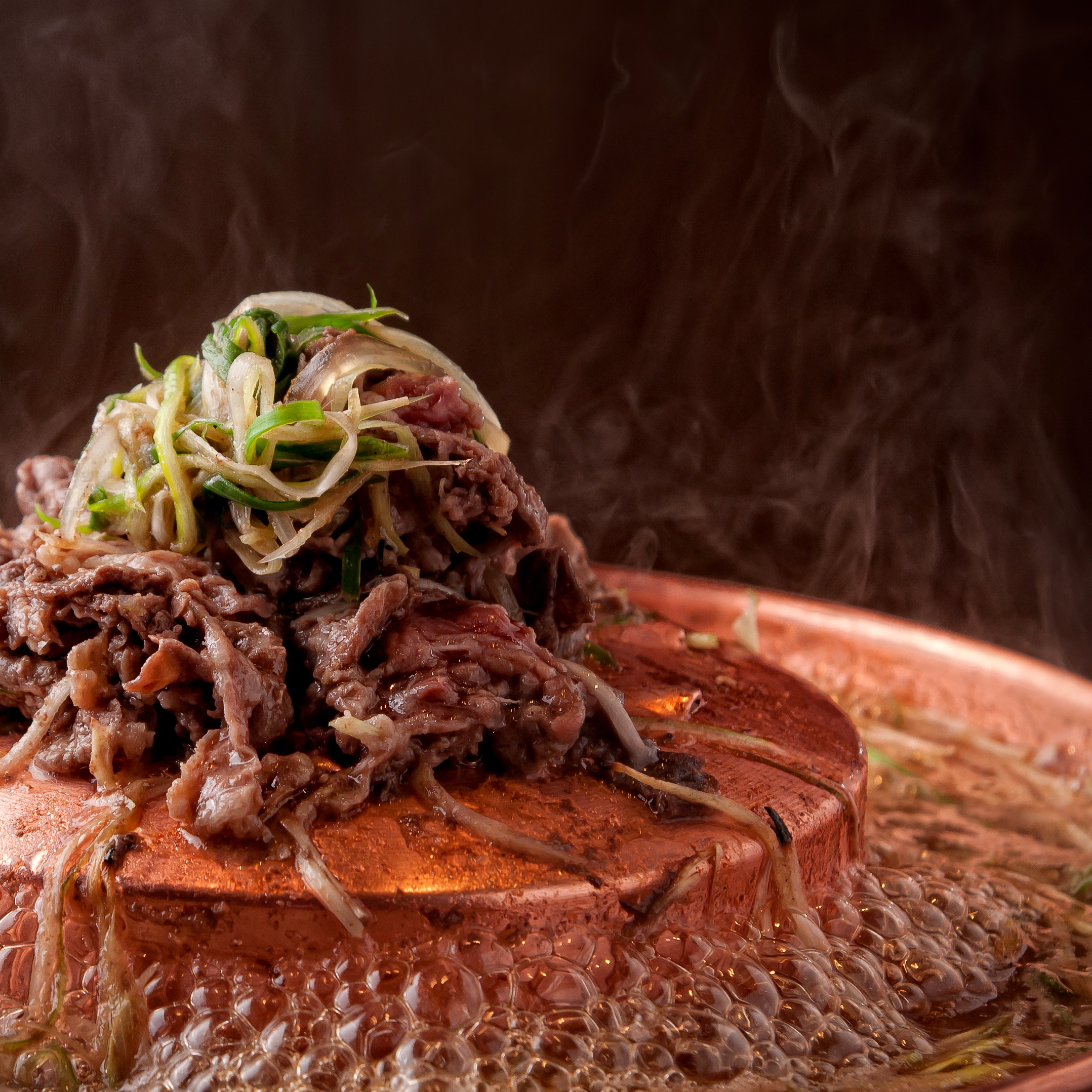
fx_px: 2891
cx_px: 288
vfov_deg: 21.4
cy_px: 650
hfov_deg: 21.2
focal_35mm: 81
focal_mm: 32
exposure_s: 1/100
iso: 160
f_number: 6.3
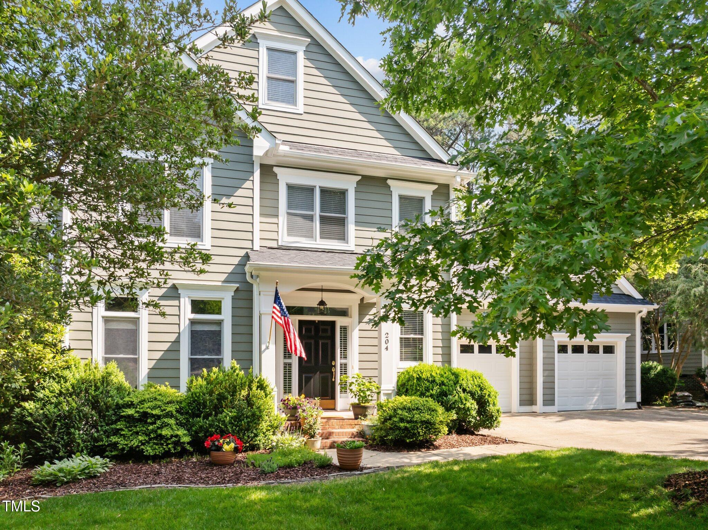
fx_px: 491
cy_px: 265
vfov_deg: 56.8
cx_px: 354
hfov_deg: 71.6
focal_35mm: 24
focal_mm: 12.29
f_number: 2.8
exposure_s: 1/1250
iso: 370
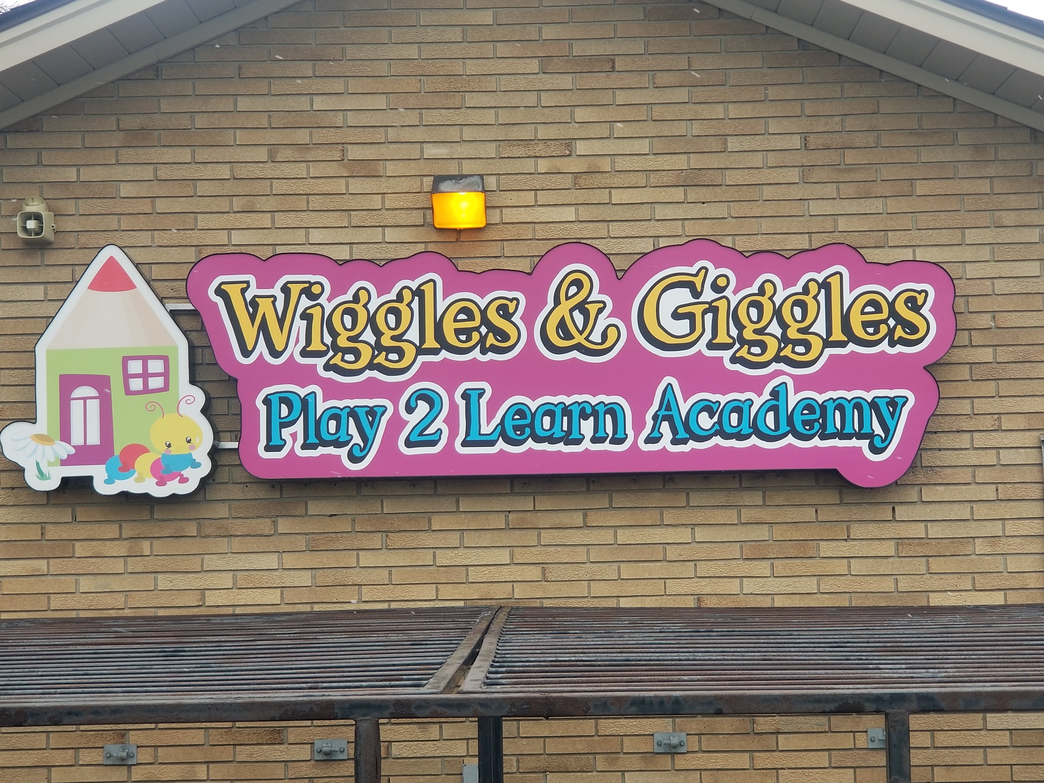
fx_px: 1568
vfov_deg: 28.0
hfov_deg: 36.8
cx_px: 522
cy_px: 392
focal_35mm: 52
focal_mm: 6
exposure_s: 1/177
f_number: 2.4
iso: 25
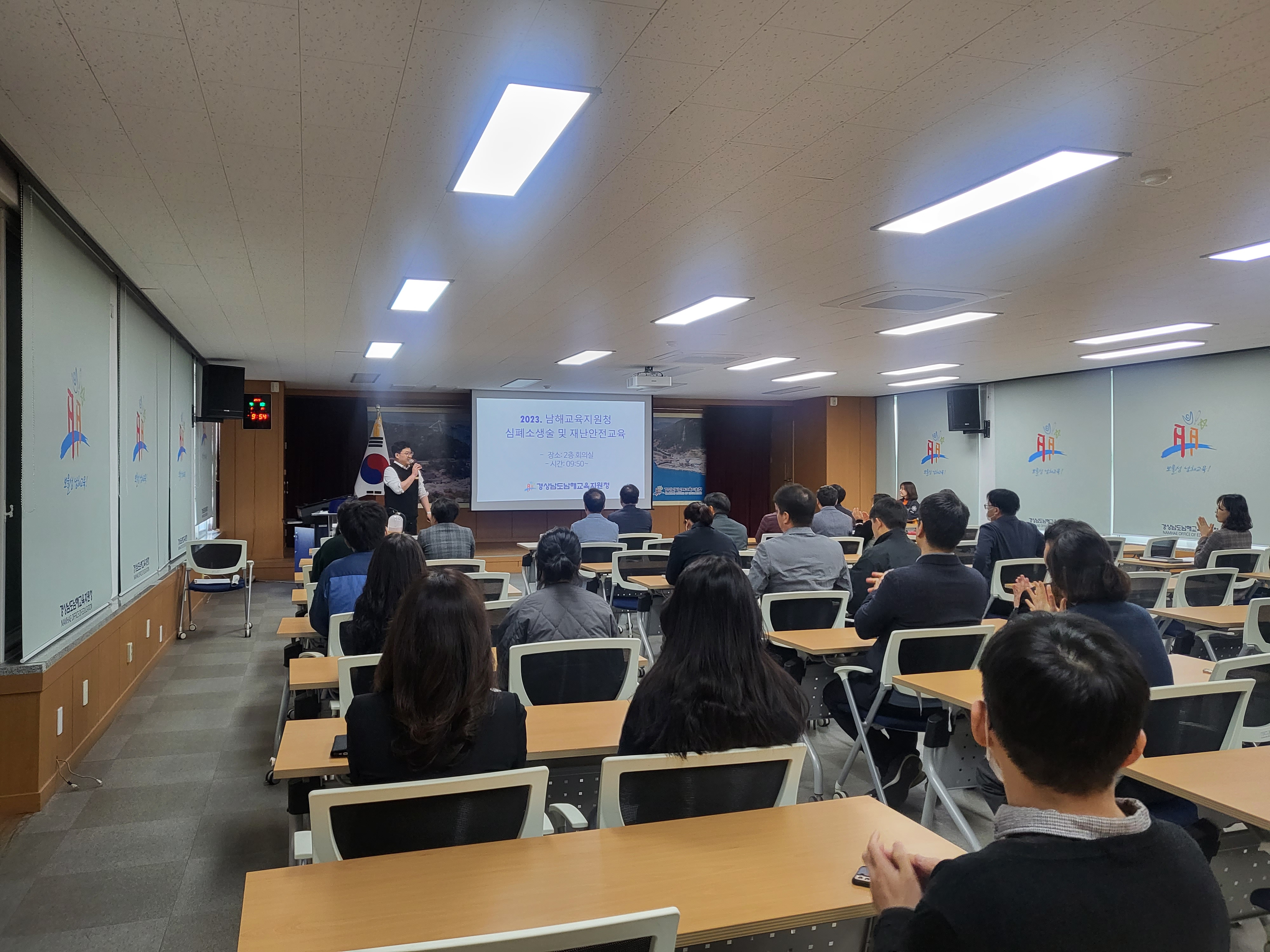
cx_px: 635
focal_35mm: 26
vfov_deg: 53.1
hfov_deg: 67.3
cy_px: 476
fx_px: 954
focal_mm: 4.25
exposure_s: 1/120
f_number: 1.8
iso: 200
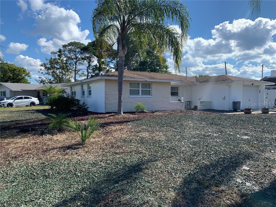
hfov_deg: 67.3
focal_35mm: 26
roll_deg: -0.4
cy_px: 104
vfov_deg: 53.1
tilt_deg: -4.4
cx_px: 138
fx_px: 207
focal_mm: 4.25
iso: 25
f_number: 1.8
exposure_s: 1/1880
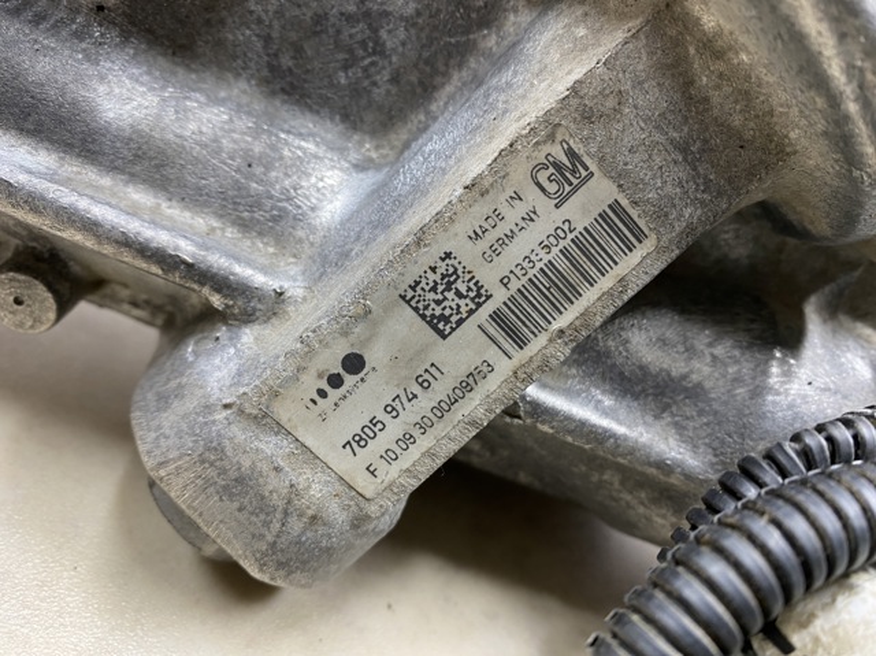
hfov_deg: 69.4
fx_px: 632
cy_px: 328
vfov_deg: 54.8
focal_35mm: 25
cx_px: 438
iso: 64
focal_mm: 4.25
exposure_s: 1/50
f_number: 1.8
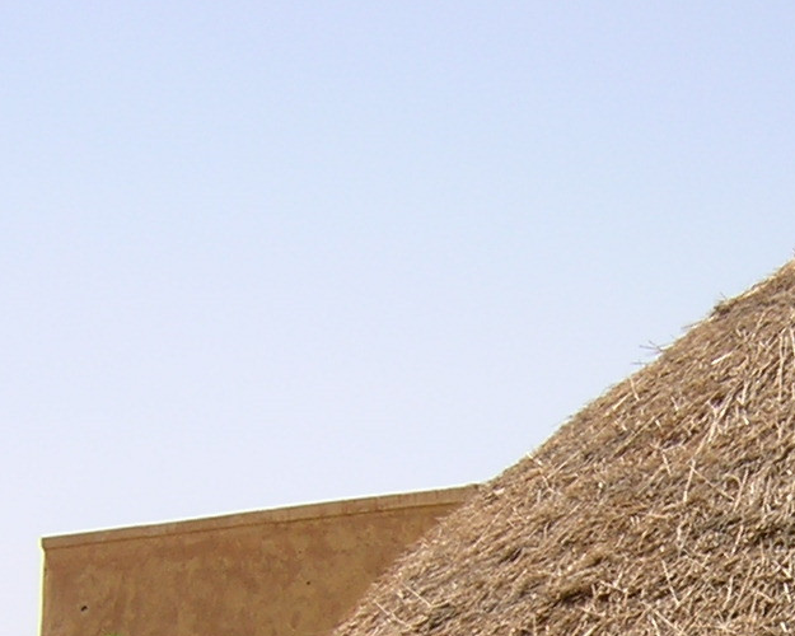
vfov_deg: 16.4
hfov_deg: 20.4
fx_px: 2118
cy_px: 742
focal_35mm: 90
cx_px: 854
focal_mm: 4.7
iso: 100
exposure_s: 1/328
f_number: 5.2
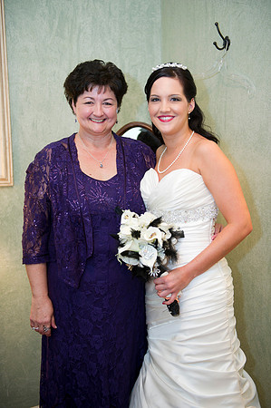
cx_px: 136
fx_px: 509
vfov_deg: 43.6
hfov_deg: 29.8
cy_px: 204
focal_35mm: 45
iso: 800
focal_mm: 45
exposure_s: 1/100
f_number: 2.8
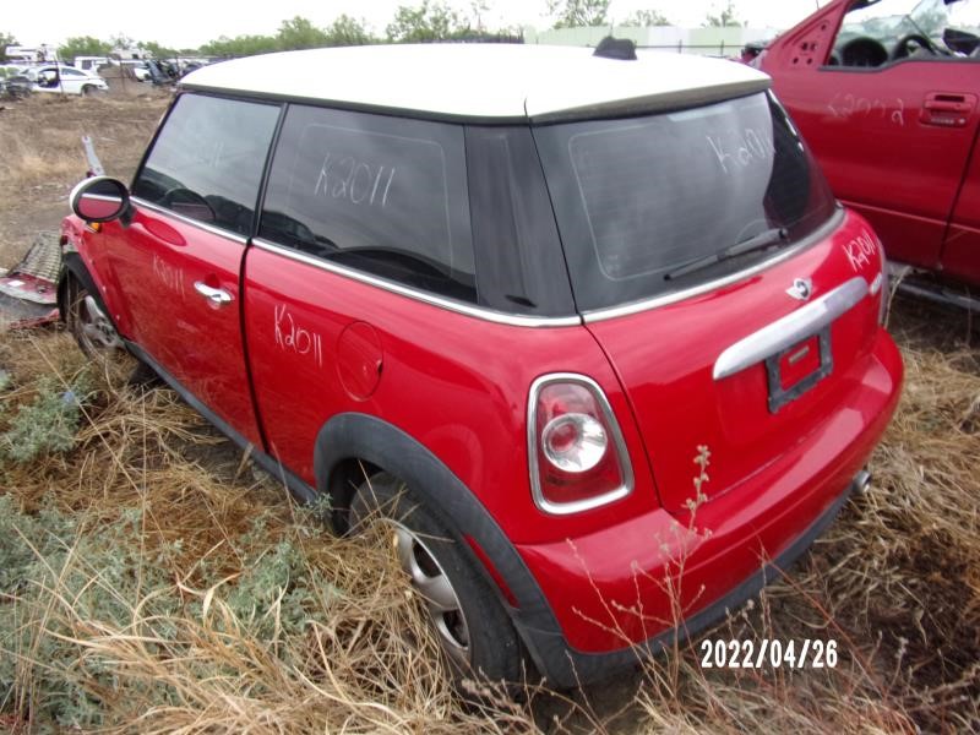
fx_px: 679
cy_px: 368
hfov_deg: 71.6
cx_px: 490
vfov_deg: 56.8
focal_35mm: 24
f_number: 3.3
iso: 80
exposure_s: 1/56
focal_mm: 4.3
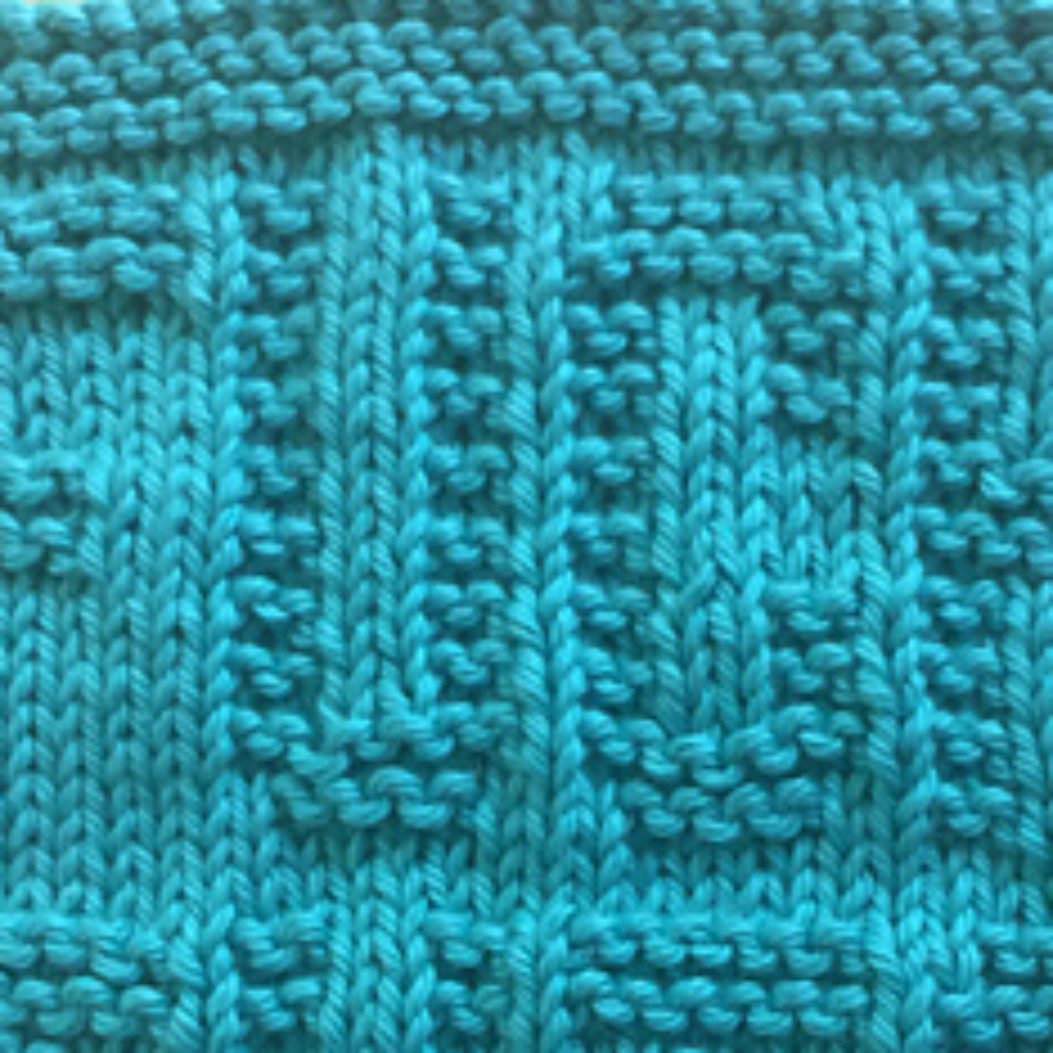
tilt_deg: -84.2
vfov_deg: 24.2
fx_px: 2409
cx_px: 626
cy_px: 860
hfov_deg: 24.6
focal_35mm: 70
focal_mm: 4.15
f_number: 2.2
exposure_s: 1/15
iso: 100
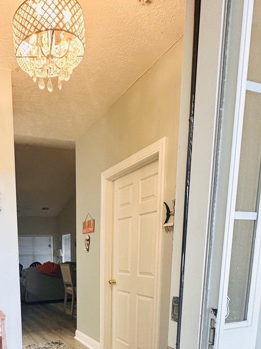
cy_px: 302
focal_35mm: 28
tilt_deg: -9.6
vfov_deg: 56.4
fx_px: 281
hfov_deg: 46.9
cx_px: 50
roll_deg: +0.9
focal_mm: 2.22
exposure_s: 1/60
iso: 200
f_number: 2.2
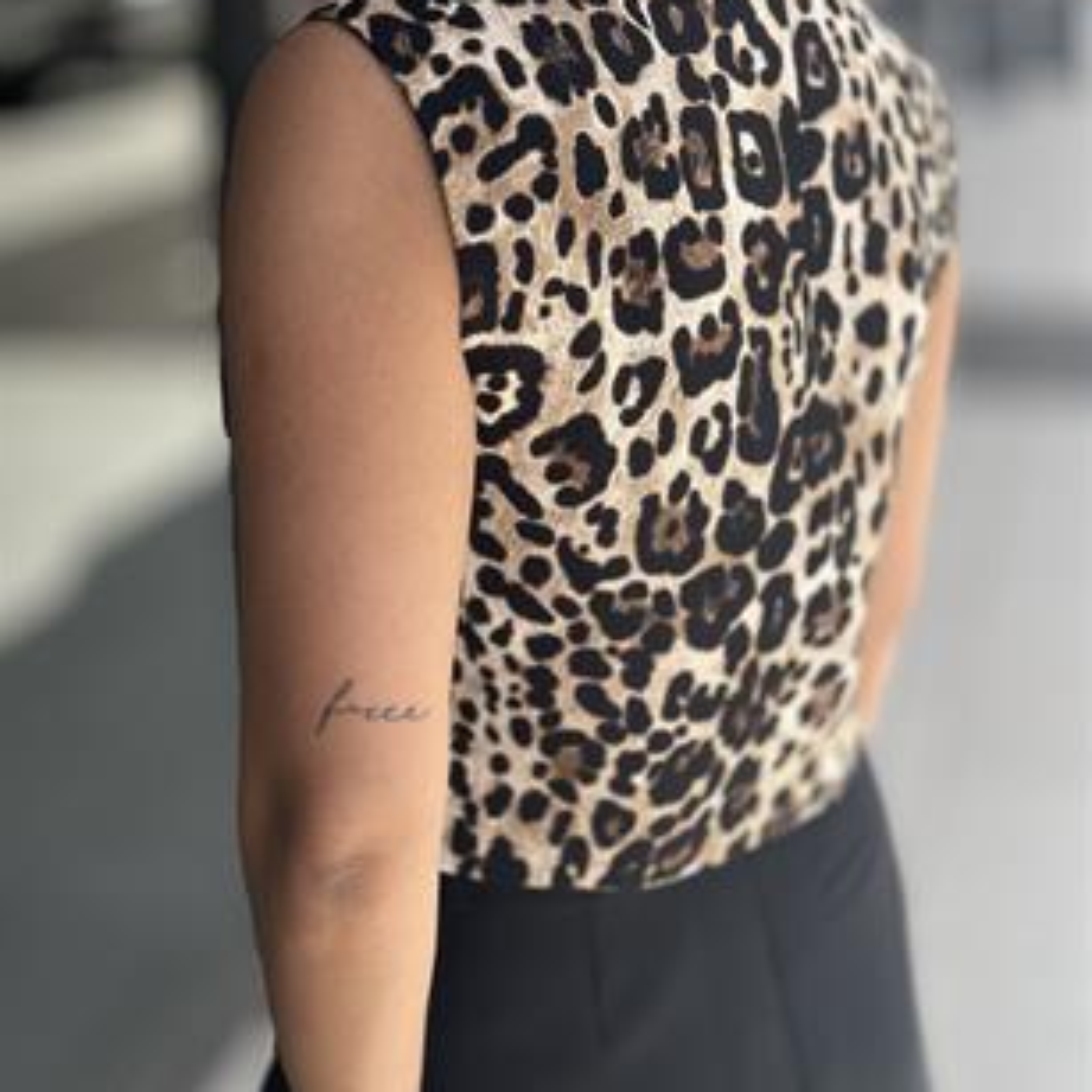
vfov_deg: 30.0
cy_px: 432
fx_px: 2034
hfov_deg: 30.0
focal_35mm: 57
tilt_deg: -16.2
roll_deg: +0.9
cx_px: 544
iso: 80
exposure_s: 1/2469
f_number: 1.78
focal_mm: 6.86
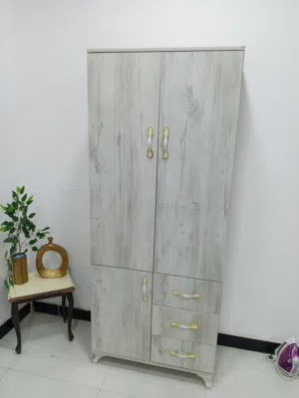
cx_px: 150
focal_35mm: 23
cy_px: 199
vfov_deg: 73.9
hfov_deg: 58.9
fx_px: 265
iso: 571
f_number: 1.6
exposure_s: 1/50
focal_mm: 4.09
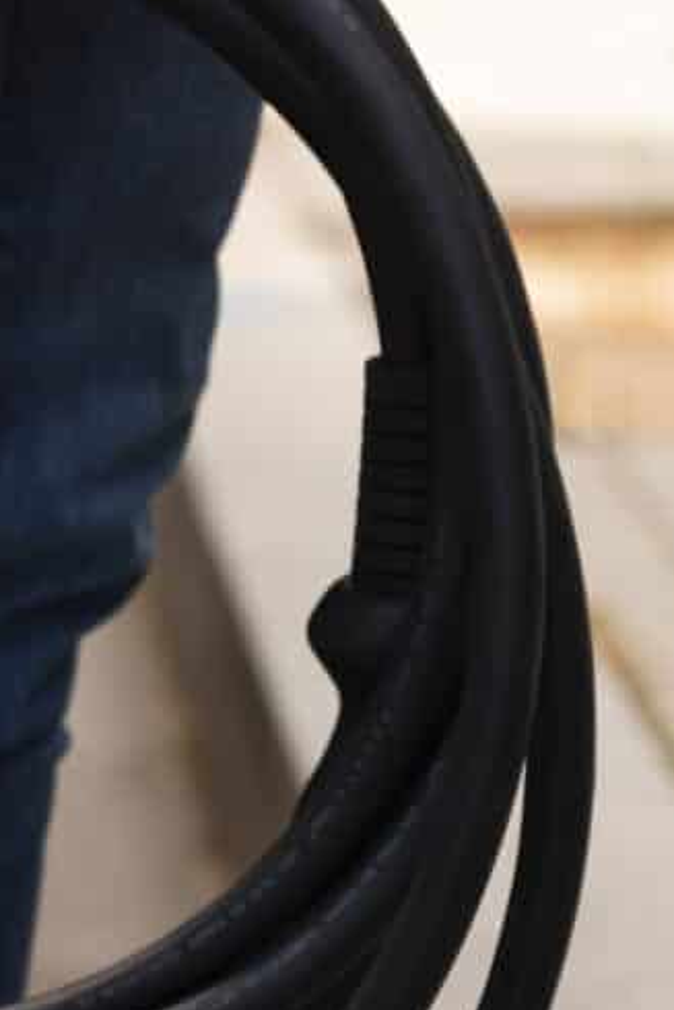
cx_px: 71
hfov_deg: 6.6
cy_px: 592
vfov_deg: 9.8
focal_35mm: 209
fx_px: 5865
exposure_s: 1/640
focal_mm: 50
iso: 500
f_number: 3.2
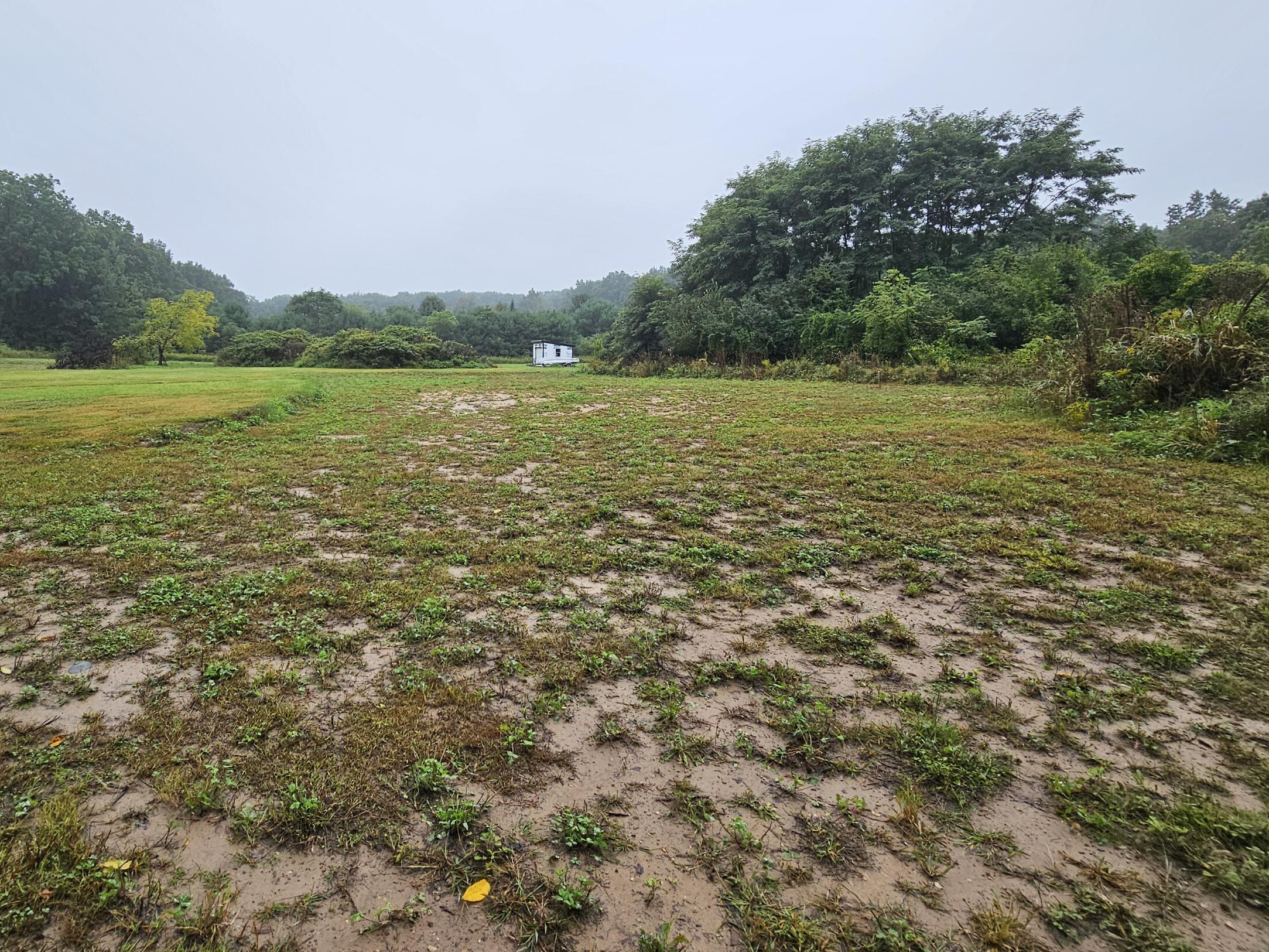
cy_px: 386
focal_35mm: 18
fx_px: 660
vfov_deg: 70.9
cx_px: 479
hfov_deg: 86.1
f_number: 2.2
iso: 50
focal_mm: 2.2
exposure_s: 1/612
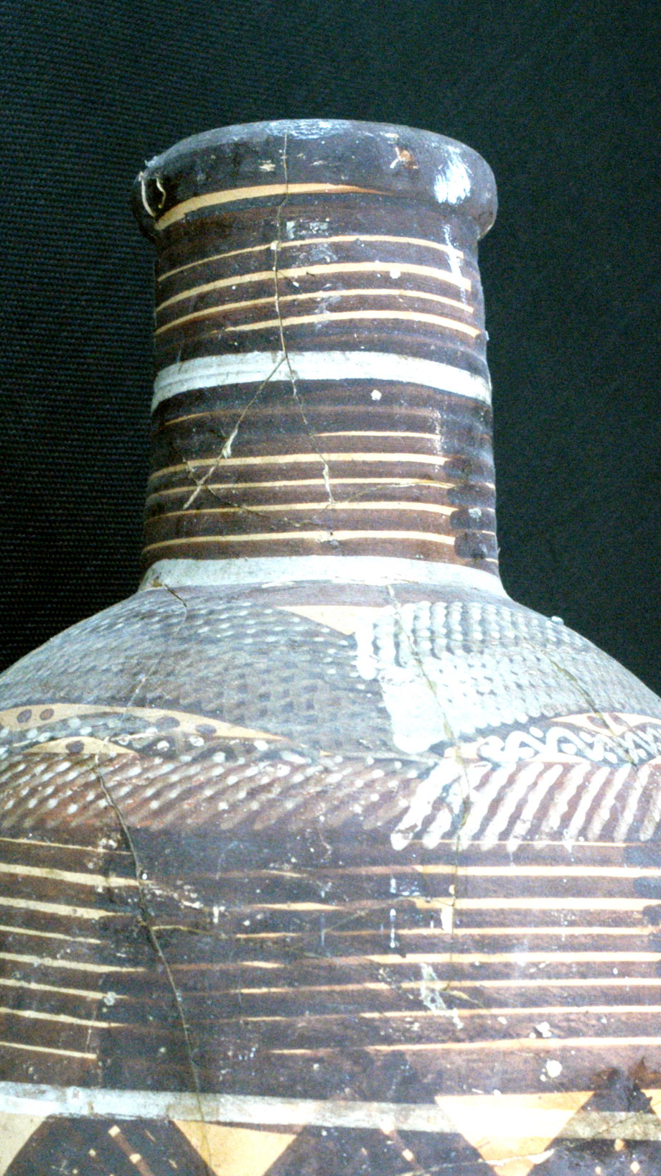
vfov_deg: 21.6
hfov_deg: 12.5
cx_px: 360
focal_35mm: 97
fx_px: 3020
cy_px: 1009
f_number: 6.3
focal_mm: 35
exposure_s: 1/160
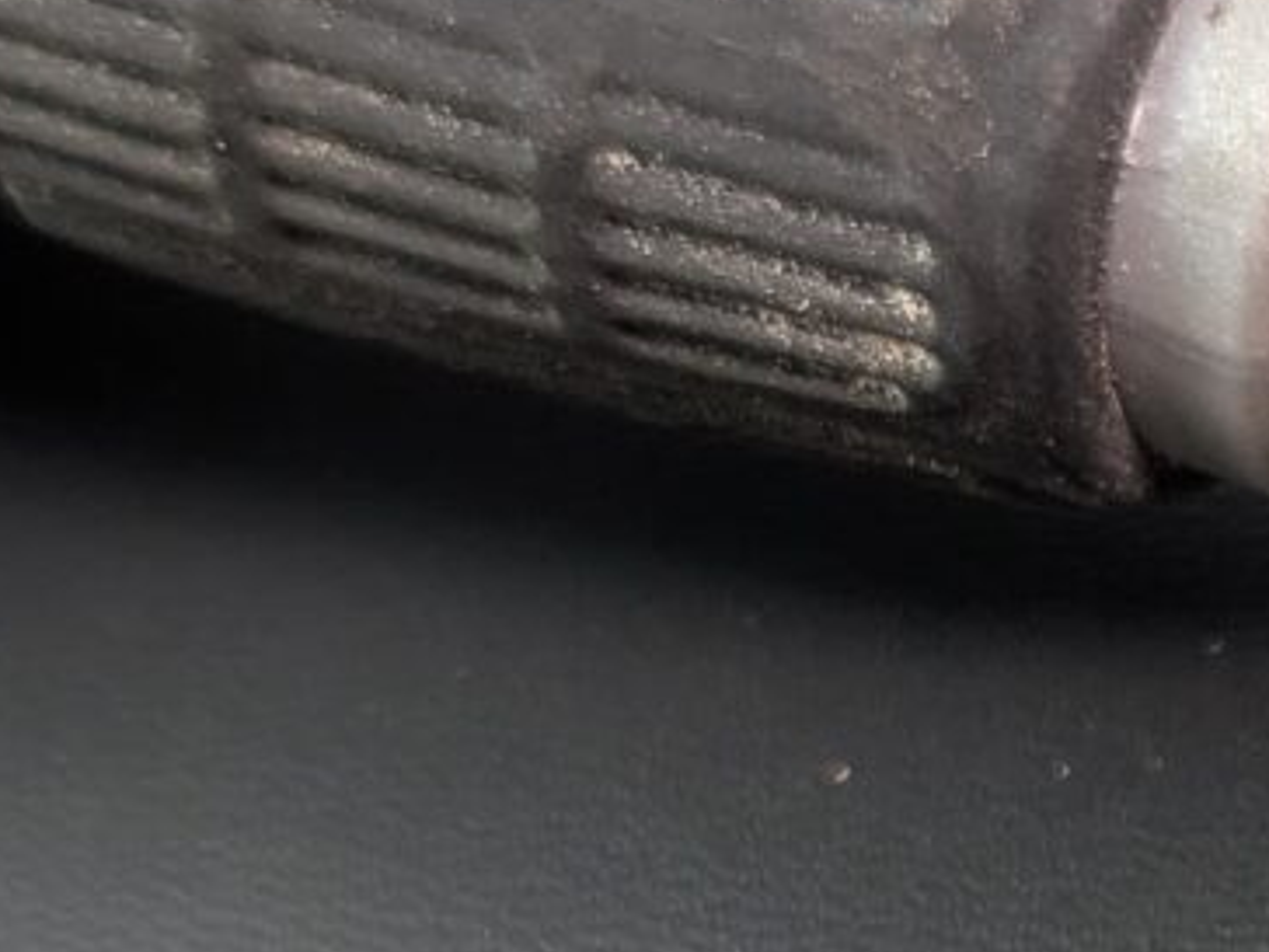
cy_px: 1133
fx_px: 6195
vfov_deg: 8.7
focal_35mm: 169
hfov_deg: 11.1
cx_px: 2130
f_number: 1.68
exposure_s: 1/69.7
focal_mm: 6.9
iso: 121
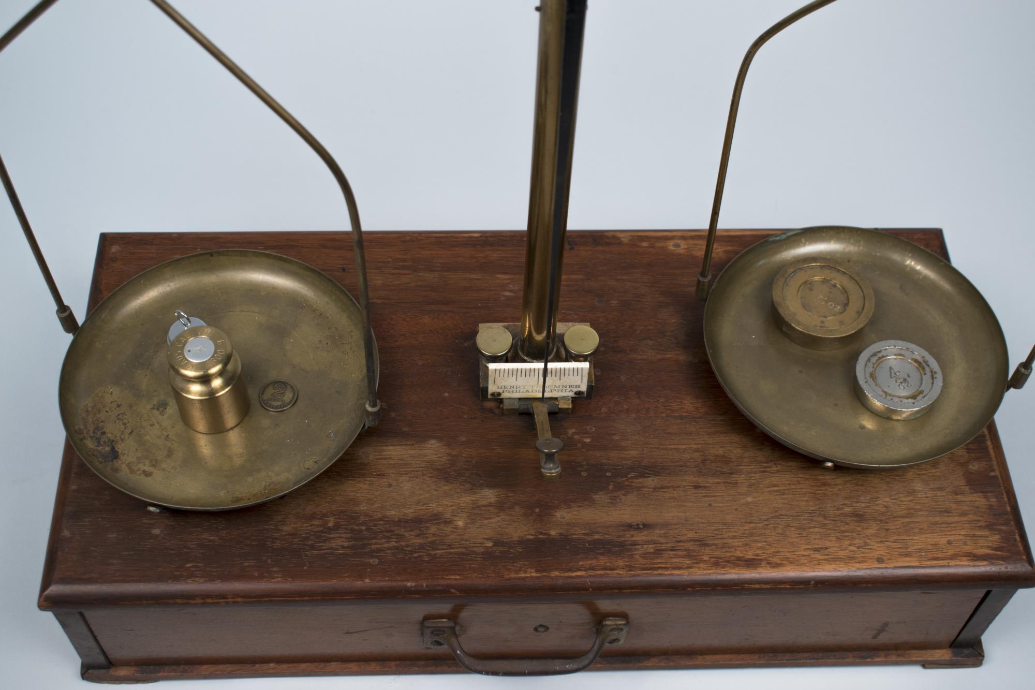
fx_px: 1380
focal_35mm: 48
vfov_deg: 28.1
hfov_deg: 41.1
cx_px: 518
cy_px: 345
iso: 200
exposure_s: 1/30
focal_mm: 32
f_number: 6.3
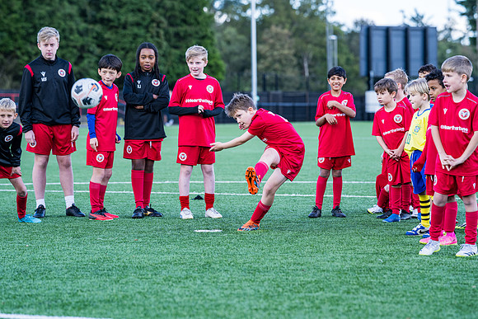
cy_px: 160
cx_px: 232
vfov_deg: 9.9
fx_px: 1848
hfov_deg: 14.7
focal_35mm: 139
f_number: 4
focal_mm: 135
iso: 400
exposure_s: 1/640
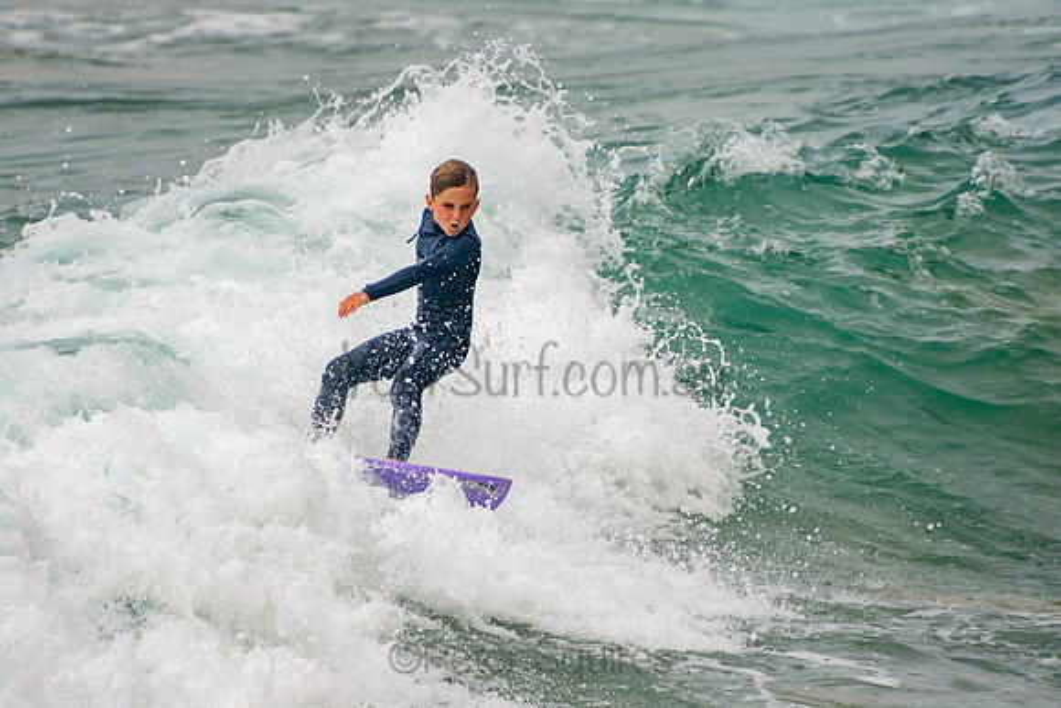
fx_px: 17687
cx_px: 530
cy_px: 354
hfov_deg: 3.4
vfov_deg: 2.3
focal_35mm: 600
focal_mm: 400
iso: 200
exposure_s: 1/1250
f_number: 5.6
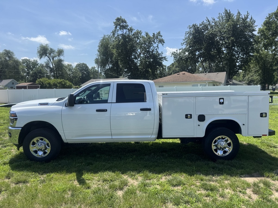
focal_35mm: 24
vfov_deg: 56.8
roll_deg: +0.4
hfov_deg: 71.6
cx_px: 139
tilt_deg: -4.2
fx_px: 193
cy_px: 104
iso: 80
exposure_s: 1/3597
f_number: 1.78
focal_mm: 6.76
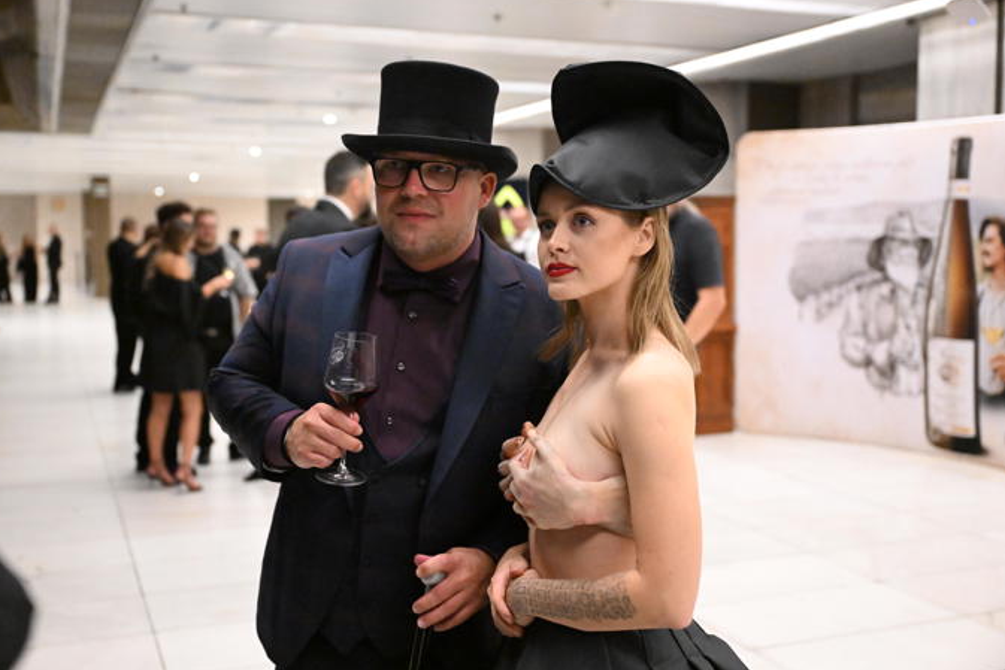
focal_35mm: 40
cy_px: 336
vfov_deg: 33.4
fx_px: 1117
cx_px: 491
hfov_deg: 48.4
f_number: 2.8
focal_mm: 39
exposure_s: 1/1250
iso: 16000
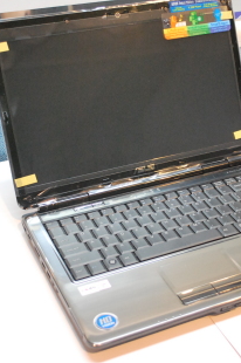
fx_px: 634
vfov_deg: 31.9
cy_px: 171
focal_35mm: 63
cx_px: 140
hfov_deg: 21.5
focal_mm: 26
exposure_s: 1/40
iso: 1600
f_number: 4.5
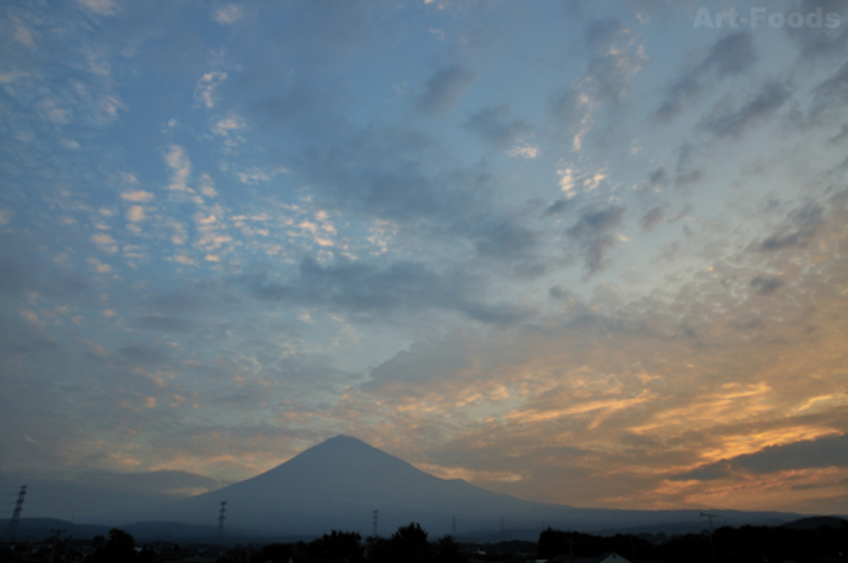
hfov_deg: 70.5
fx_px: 600
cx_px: 424
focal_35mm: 26
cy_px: 282
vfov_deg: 50.3
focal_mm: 17
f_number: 11
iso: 200
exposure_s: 1/30
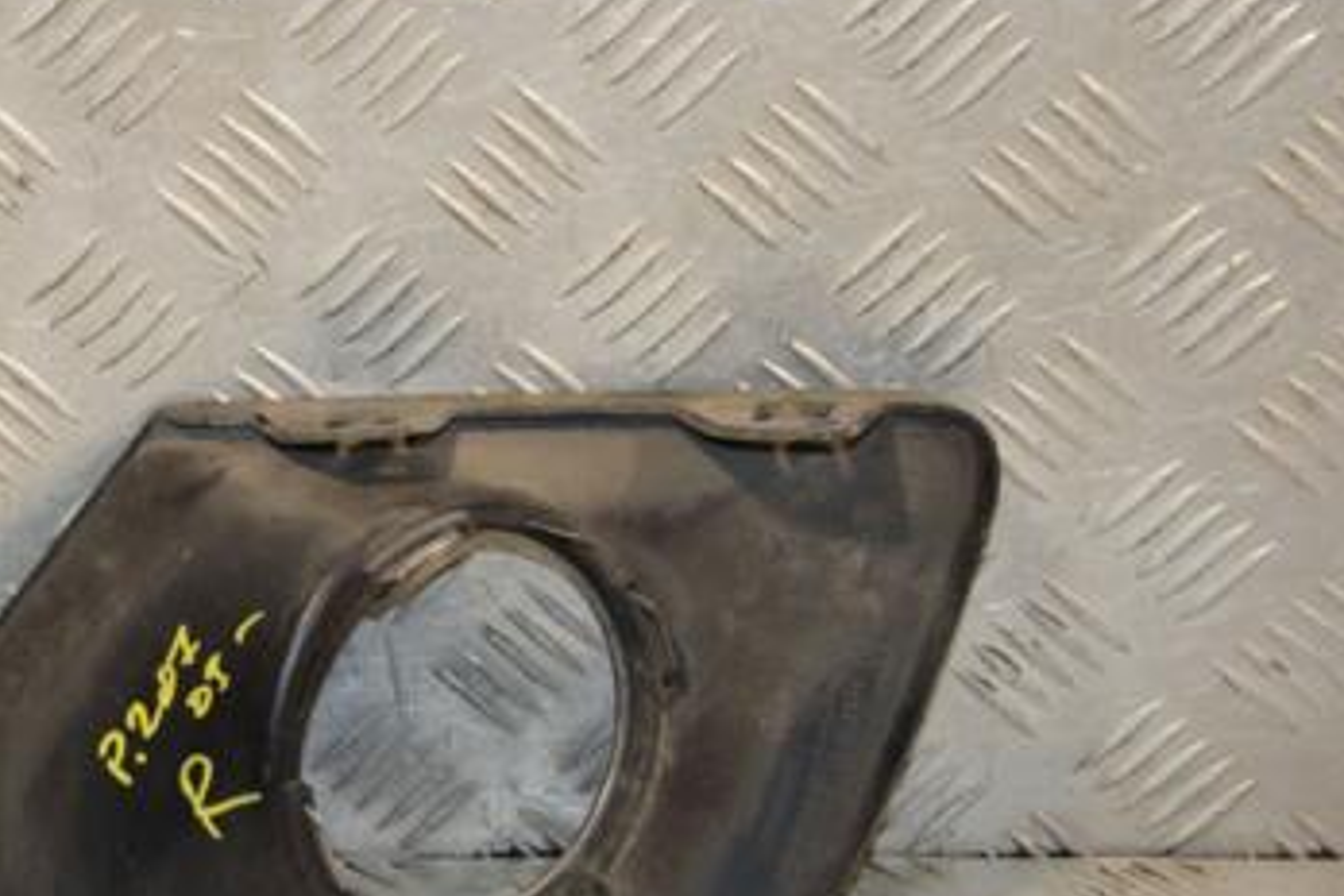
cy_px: 595
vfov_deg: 11.0
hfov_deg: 16.4
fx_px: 4629
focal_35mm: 124
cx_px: 286
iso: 800
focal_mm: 48
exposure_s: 1/200
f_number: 6.3
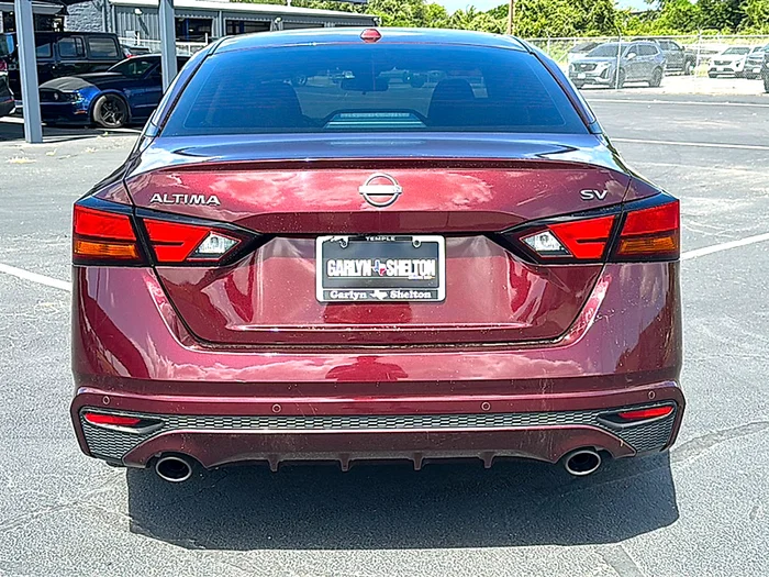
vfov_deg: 36.8
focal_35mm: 39
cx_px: 384
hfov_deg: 47.9
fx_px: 866
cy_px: 288
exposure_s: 1/2212
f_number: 1.78
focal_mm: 6.86
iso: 80
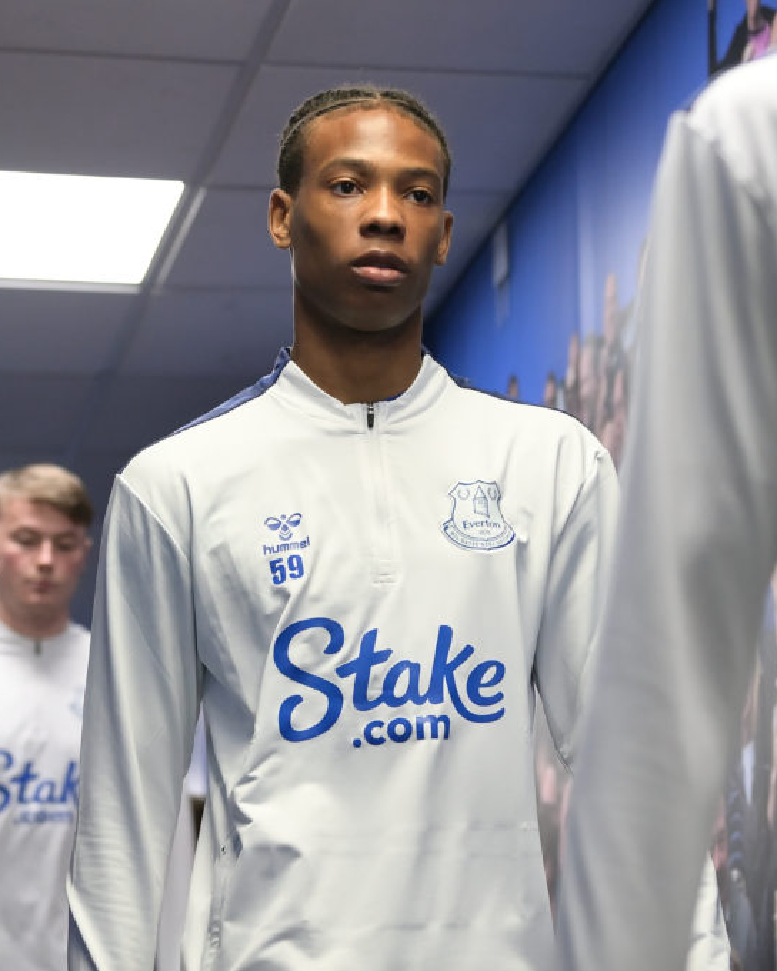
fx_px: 2846
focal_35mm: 99
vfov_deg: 19.4
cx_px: 323
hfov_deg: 15.5
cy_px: 486
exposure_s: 1/320
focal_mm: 70
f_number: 3.5
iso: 2500
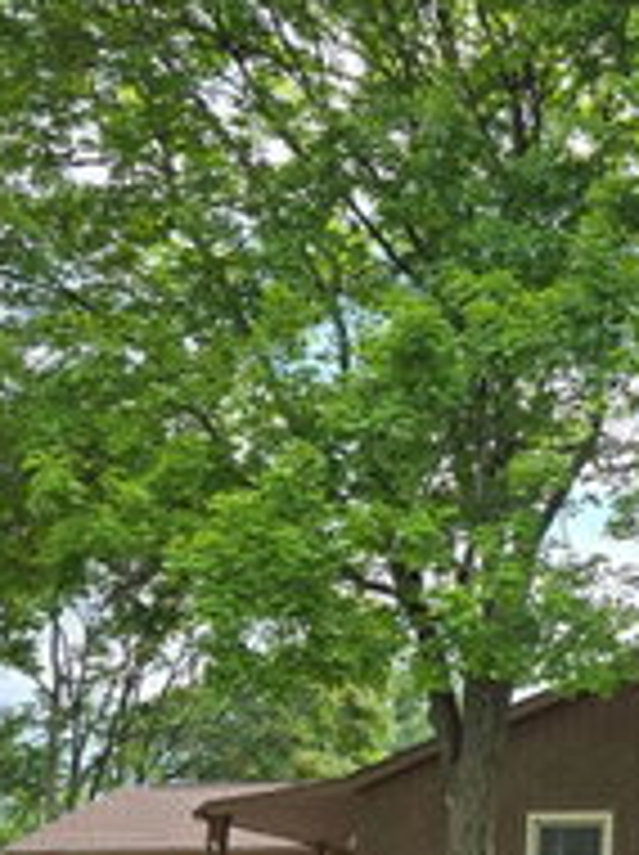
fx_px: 1529
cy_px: 562
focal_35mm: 62
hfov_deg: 22.0
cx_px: 742
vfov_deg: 31.0
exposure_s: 1/1027
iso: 25
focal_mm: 5.4
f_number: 1.8
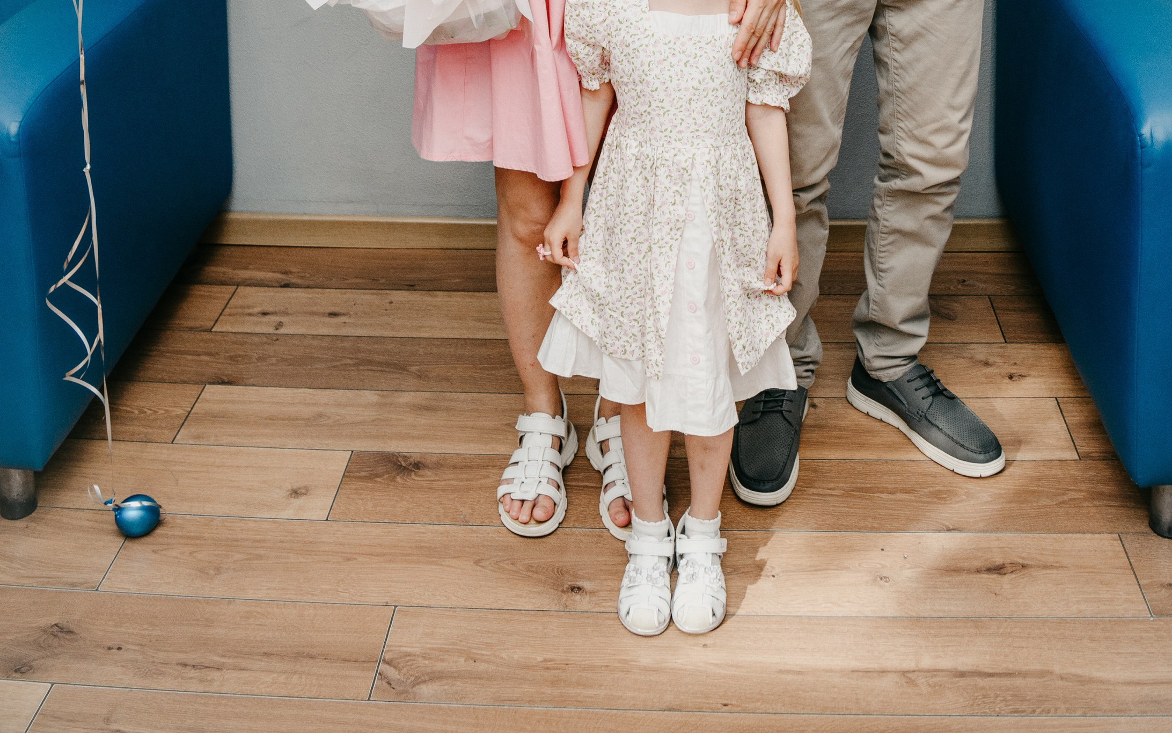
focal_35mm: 43
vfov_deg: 24.7
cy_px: -296
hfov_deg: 46.1
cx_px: 654
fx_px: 1373
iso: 500
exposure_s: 1/160
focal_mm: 24
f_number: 4.5
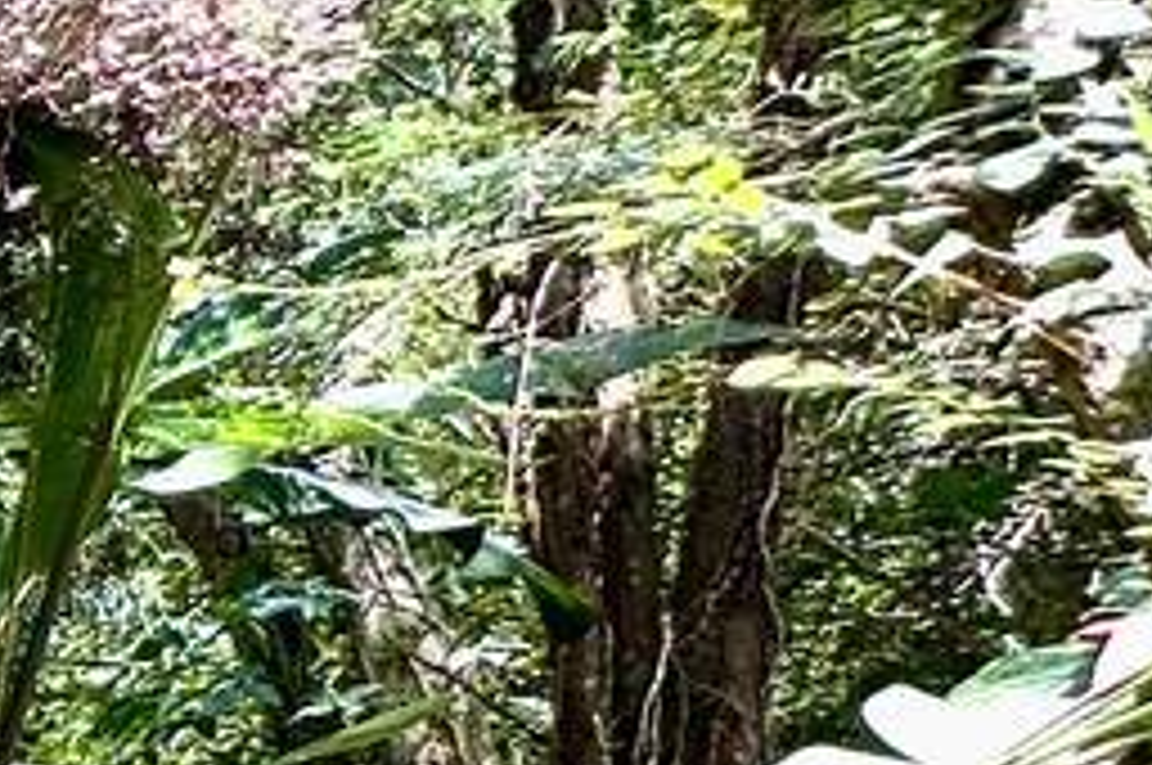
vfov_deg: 16.0
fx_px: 2621
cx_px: -1832
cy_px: 909
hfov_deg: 13.8
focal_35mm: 82
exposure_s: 1/99
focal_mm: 2.22
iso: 40
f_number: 2.2
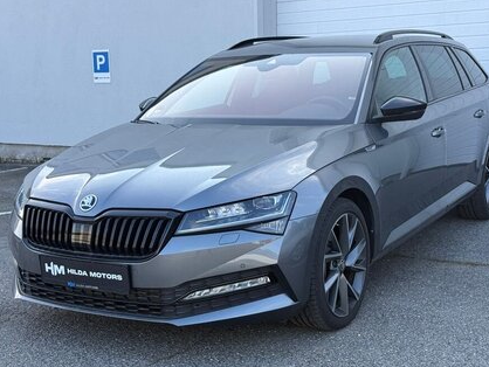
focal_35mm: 56
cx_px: 264
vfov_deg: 26.1
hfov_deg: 34.3
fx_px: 792
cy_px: 210
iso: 64
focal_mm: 6.76
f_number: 1.78
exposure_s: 1/646
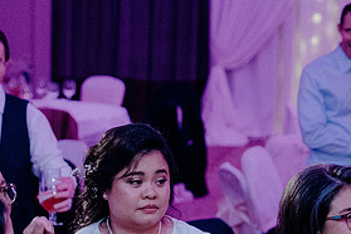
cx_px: 151
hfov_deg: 9.7
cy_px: 237
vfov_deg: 6.5
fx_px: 2067
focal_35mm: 212
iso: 3200
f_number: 3.5
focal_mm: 68
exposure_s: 1/160
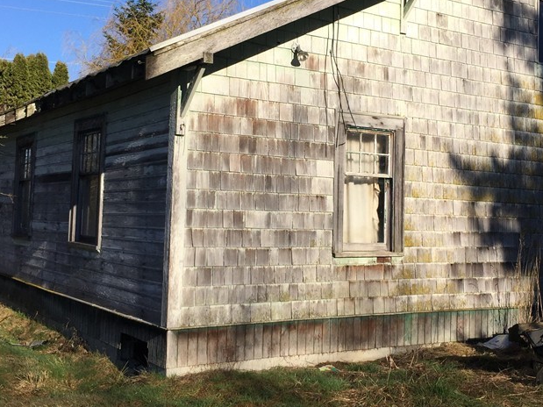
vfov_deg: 30.2
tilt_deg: +6.0
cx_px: 307
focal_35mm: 48
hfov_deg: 39.6
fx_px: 753
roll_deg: -2.7
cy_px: 166
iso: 32
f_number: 2.2
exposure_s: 1/1883
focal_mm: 4.15
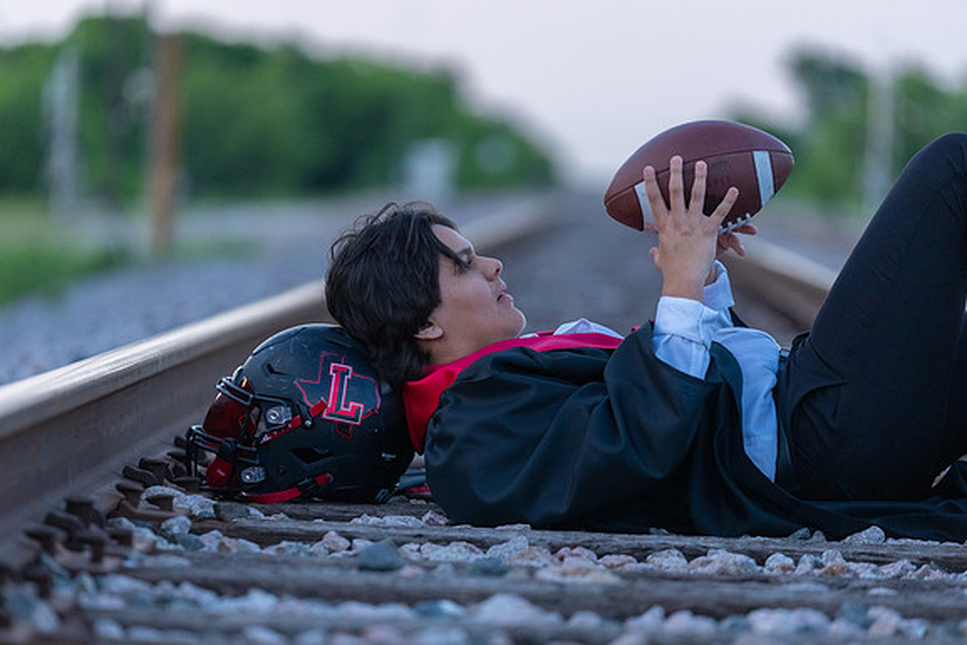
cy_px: 322
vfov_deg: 6.8
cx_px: 484
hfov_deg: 10.2
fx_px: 5400
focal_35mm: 201
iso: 3200
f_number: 3.2
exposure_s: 1/1000
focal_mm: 200
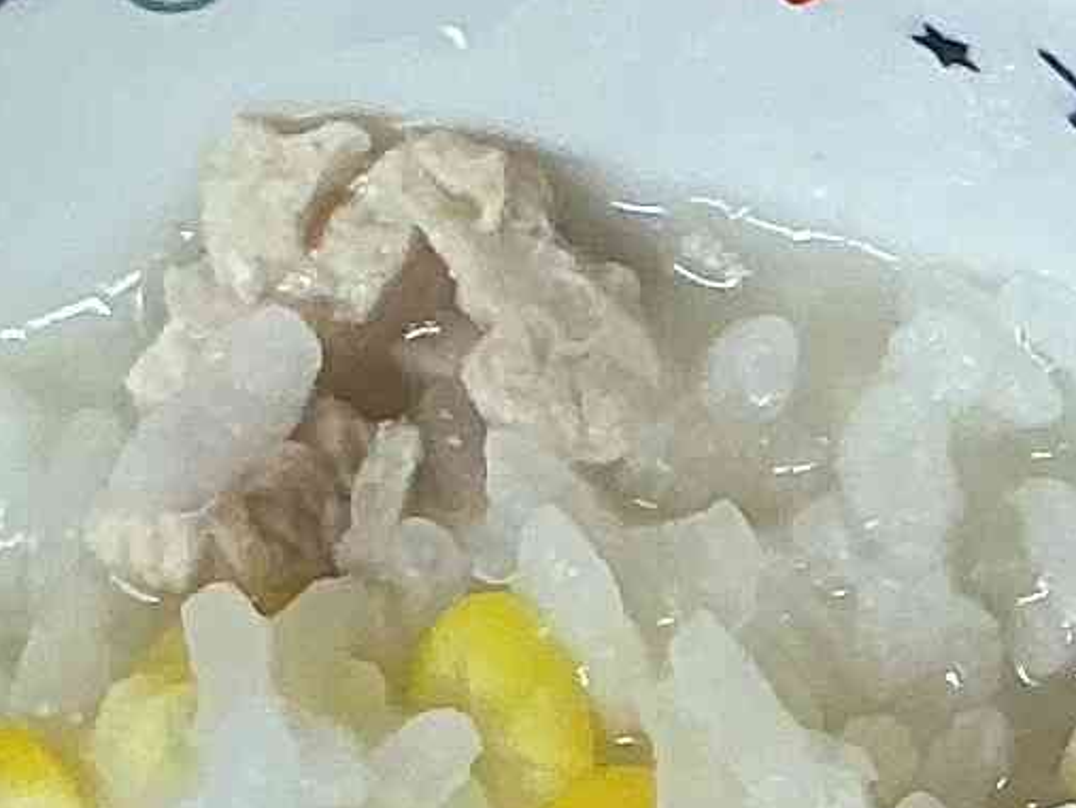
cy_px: 610
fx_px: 7184
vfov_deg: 6.4
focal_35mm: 231
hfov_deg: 7.8
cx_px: 2852
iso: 50
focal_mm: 3
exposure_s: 1/60
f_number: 1.8
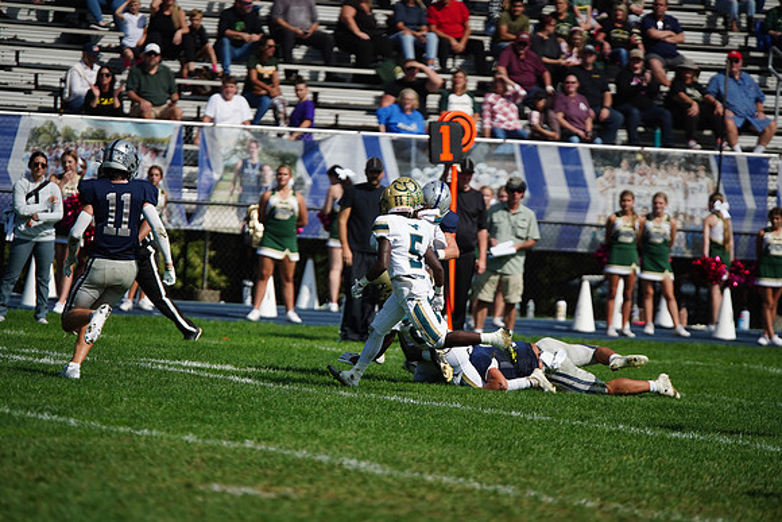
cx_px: 391
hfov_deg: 7.5
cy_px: 261
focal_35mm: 274
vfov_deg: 5.0
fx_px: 5953
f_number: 2.8
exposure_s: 1/8000
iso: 400
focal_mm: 274
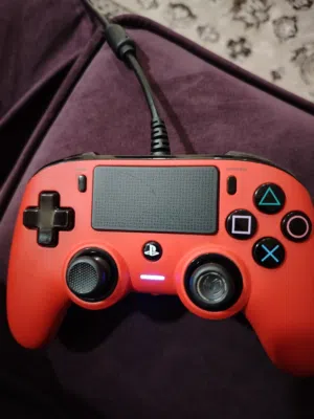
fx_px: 290
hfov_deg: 56.8
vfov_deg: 71.6
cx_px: 157
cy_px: 210
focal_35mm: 24
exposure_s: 1/20
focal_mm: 5.25
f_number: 1.75
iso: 5138
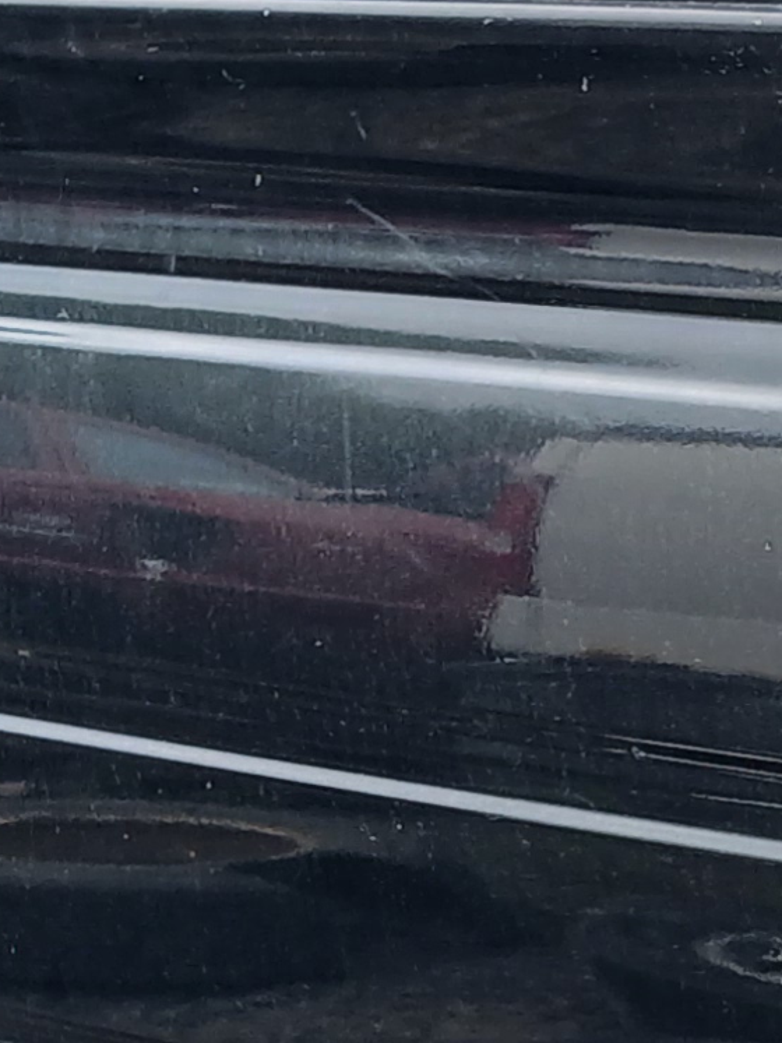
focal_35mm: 142
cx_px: 1265
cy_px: 700
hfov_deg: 10.0
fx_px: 4278
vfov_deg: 13.9
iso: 25
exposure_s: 1/120
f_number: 1.8
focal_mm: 3.98
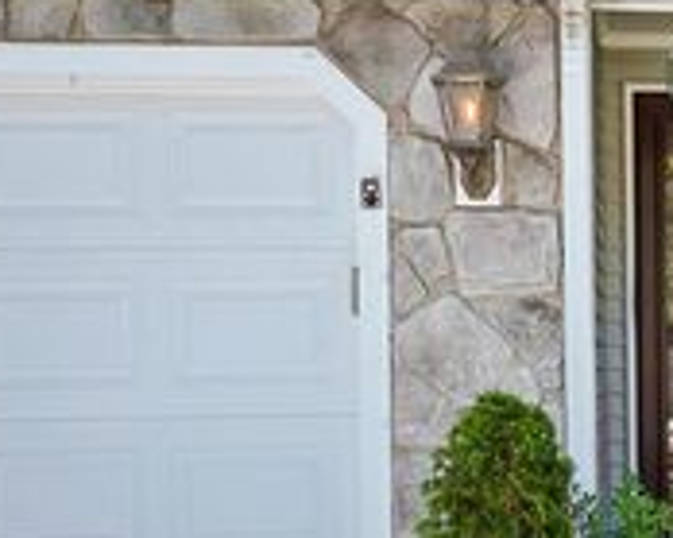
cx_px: 913
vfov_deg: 18.9
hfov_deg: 21.1
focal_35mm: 81
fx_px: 1612
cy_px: 354
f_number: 8
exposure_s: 1/400
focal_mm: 30
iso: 800
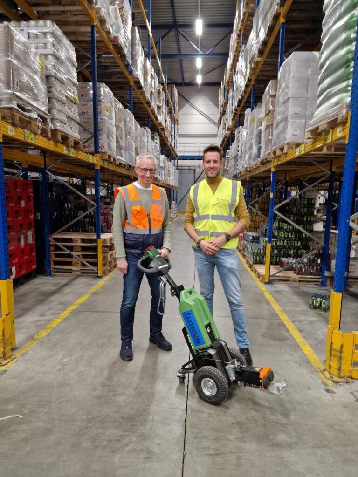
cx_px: 179
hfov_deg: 58.9
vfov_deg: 73.9
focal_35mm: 23
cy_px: 238
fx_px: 317
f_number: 1.8
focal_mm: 5.4
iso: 400
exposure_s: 1/33
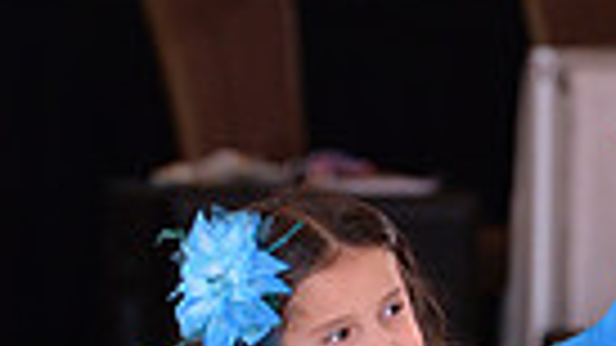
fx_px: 14420
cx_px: 492
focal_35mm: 883
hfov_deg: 2.4
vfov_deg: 1.4
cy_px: 593
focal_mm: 200
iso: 2000
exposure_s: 1/250
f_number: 5.6
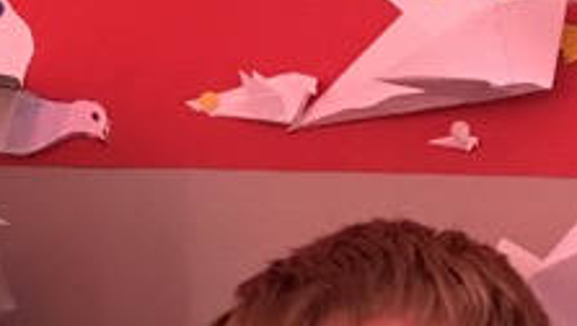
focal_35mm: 164
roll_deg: -0.7
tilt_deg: +3.1
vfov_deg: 7.3
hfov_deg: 12.6
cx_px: 797
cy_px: 435
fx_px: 2512
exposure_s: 1/13
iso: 100
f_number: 1.8
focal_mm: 3.99
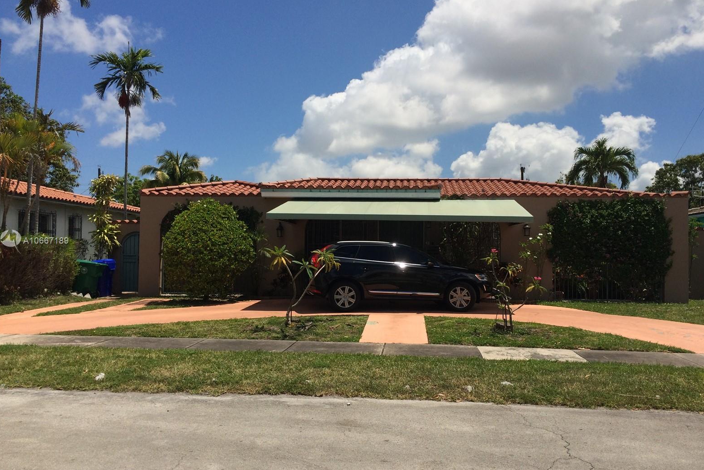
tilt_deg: +2.5
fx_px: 606
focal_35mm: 31
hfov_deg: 60.3
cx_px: 359
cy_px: 241
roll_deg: -1.4
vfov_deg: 42.3
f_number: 2.2
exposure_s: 1/3731
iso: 32
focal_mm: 4.15
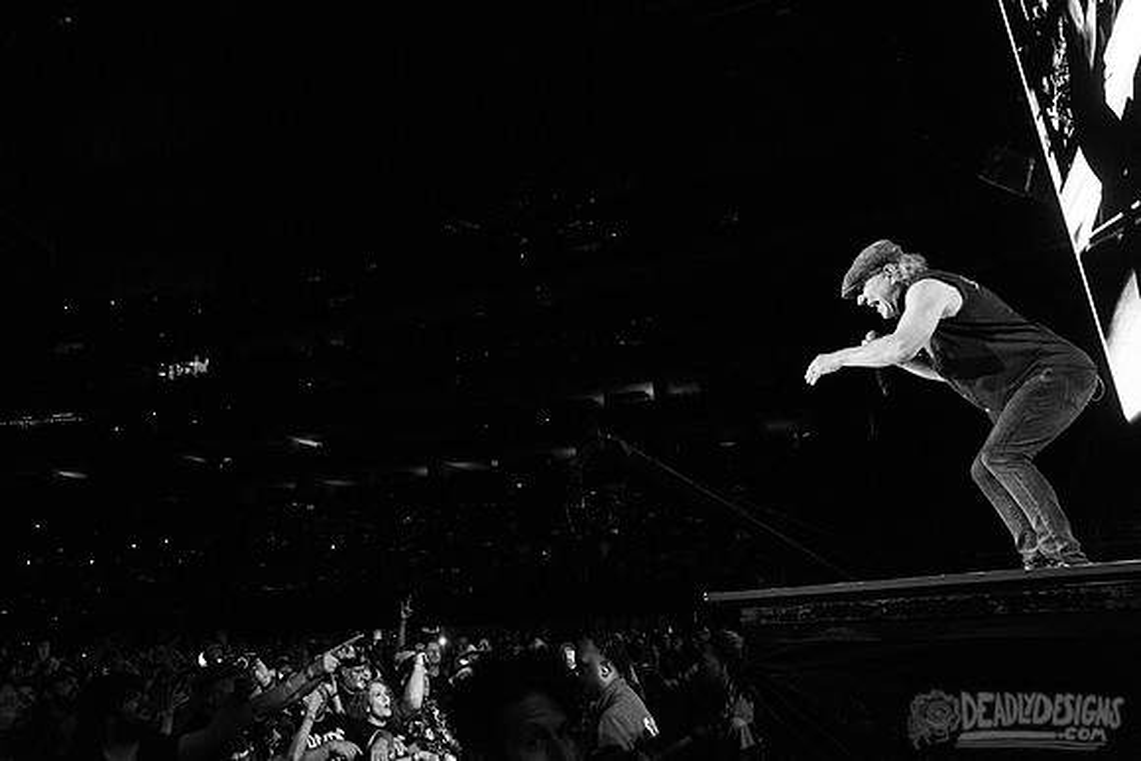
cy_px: 323
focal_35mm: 28
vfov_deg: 46.9
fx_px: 875
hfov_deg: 65.9
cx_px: 492
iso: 2500
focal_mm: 24
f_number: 4
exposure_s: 1/500
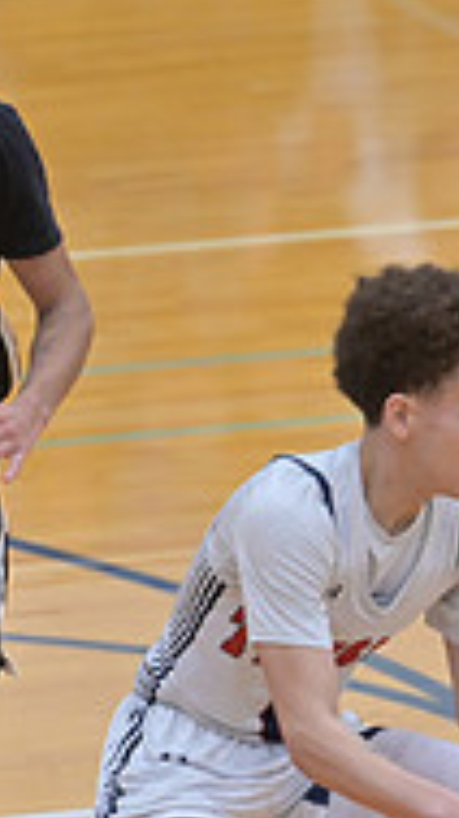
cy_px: 628
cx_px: 450
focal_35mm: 642
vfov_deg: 3.4
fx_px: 13922
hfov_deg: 1.9
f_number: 4
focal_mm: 200
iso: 3600
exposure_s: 1/800
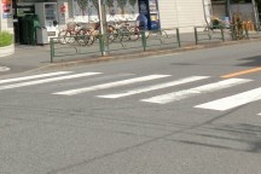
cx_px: -99
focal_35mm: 74
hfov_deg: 23.4
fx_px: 536
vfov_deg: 16.6
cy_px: -95
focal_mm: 4.24
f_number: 7.9
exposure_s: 1/200
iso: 80
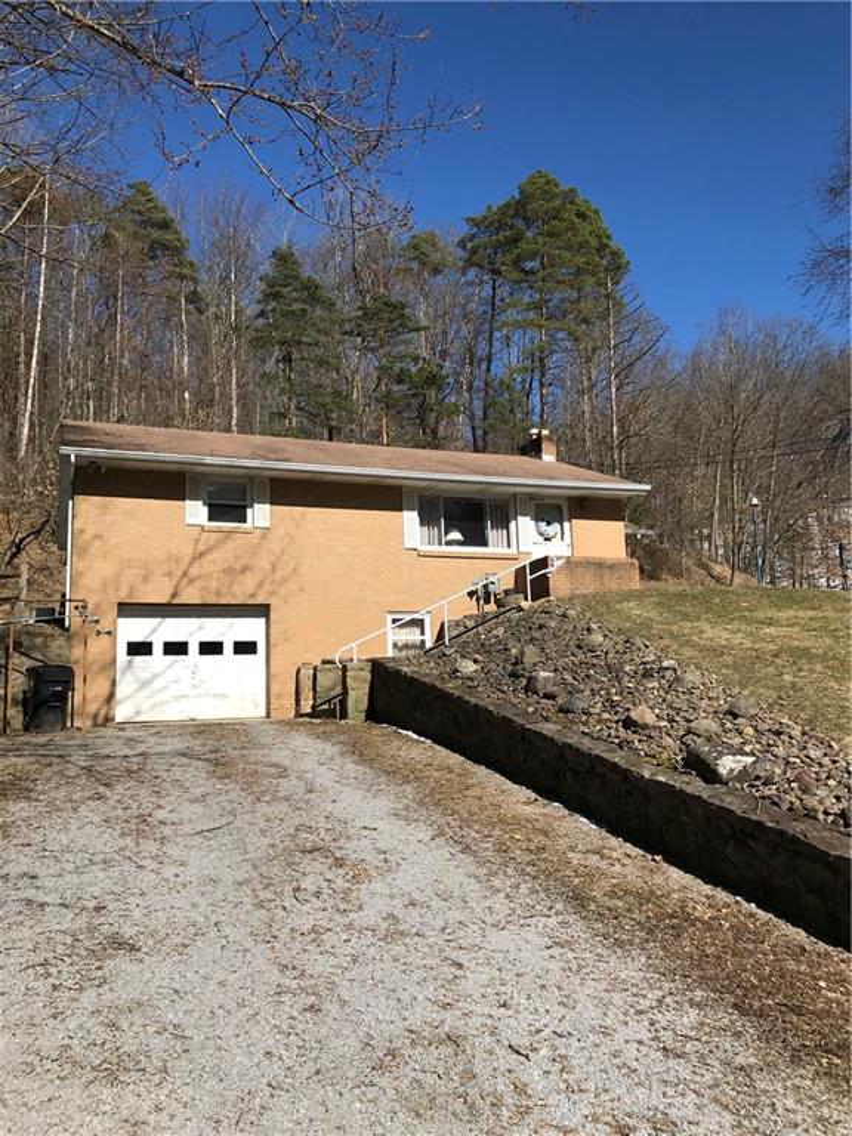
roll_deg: +1.5
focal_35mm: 28
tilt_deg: +10.4
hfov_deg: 49.7
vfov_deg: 63.4
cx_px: 426
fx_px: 919
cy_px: 568
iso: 20
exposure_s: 1/2336
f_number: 1.8
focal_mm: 3.99
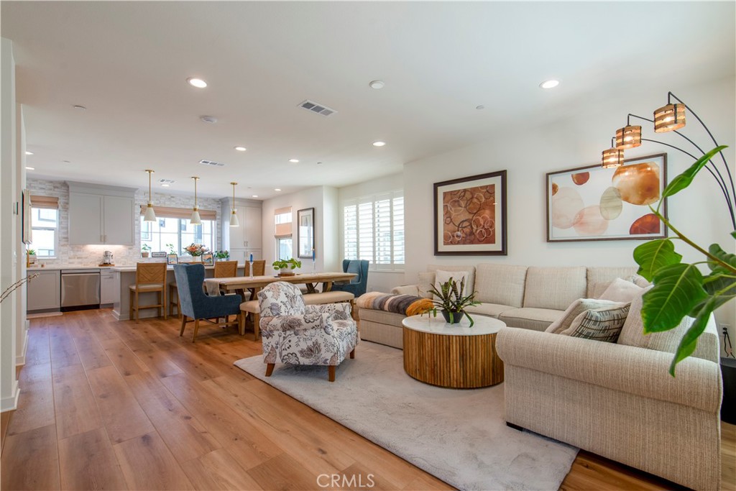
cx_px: 368
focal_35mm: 15
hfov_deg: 100.4
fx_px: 307
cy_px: 246
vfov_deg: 77.3
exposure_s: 1/125
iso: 250
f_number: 6.3
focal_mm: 15
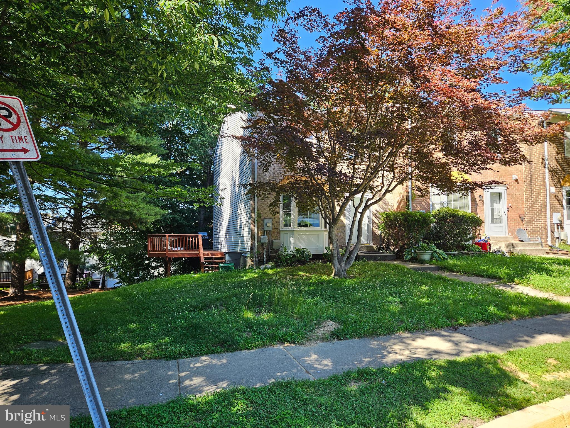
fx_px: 379
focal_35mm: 23
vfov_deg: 58.9
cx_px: 285
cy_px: 214
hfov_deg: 73.9
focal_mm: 5.4
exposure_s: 1/245
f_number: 1.8
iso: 25
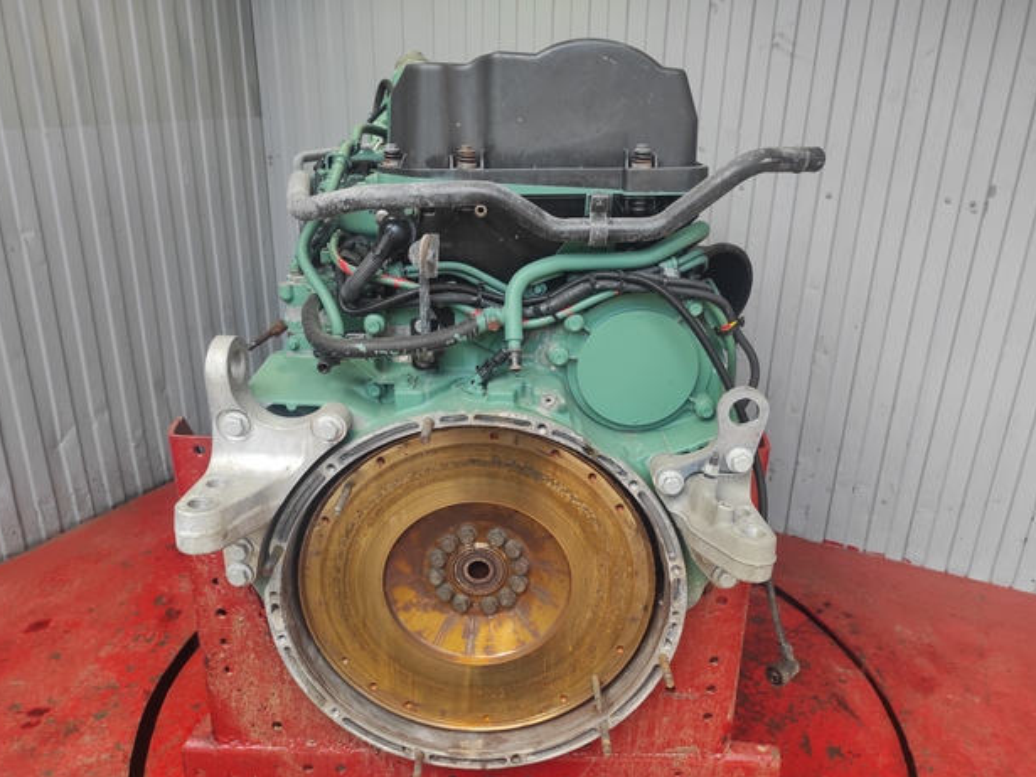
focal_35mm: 26
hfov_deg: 67.3
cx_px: 515
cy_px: 388
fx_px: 778
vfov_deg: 53.0
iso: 106
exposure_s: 1/100
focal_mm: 5.43
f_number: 1.89
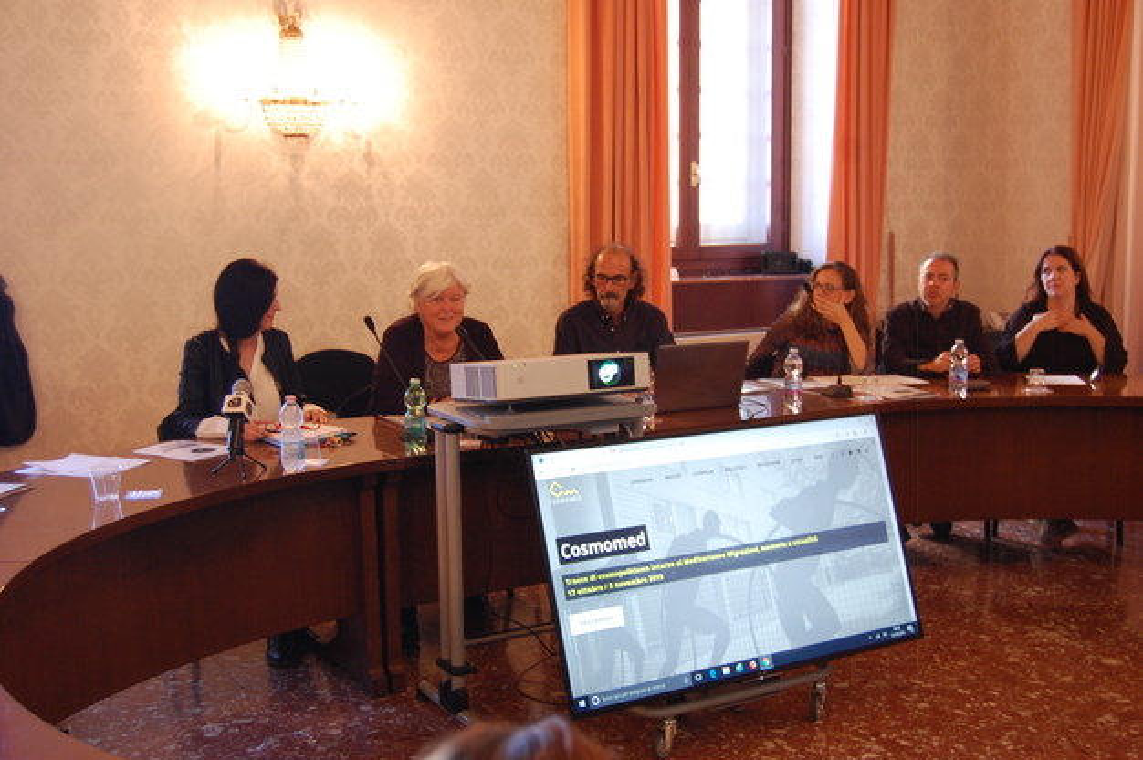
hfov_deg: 46.4
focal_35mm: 42
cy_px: 380
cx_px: 572
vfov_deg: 31.8
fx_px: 1332
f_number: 4.2
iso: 800
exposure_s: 1/25
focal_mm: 28
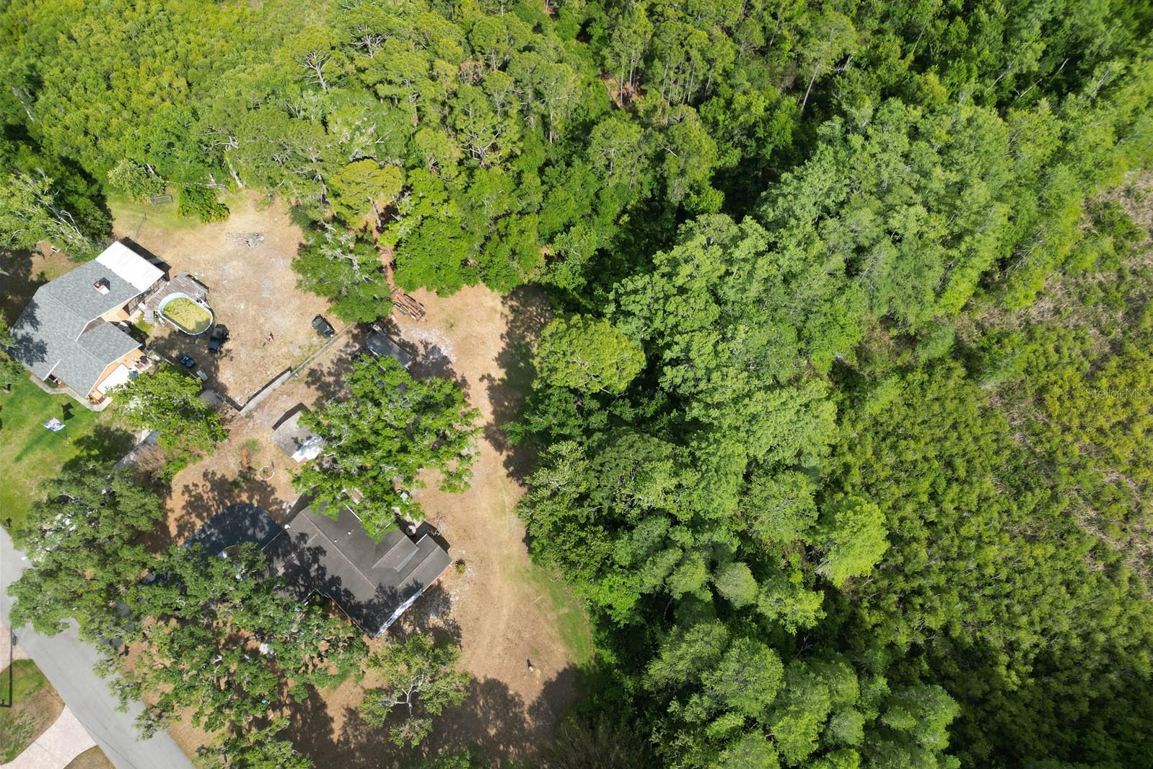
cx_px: 576
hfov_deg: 71.5
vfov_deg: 51.3
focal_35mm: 25
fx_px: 801
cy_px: 393
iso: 110
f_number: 1.7
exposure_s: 1/1600
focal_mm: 6.72
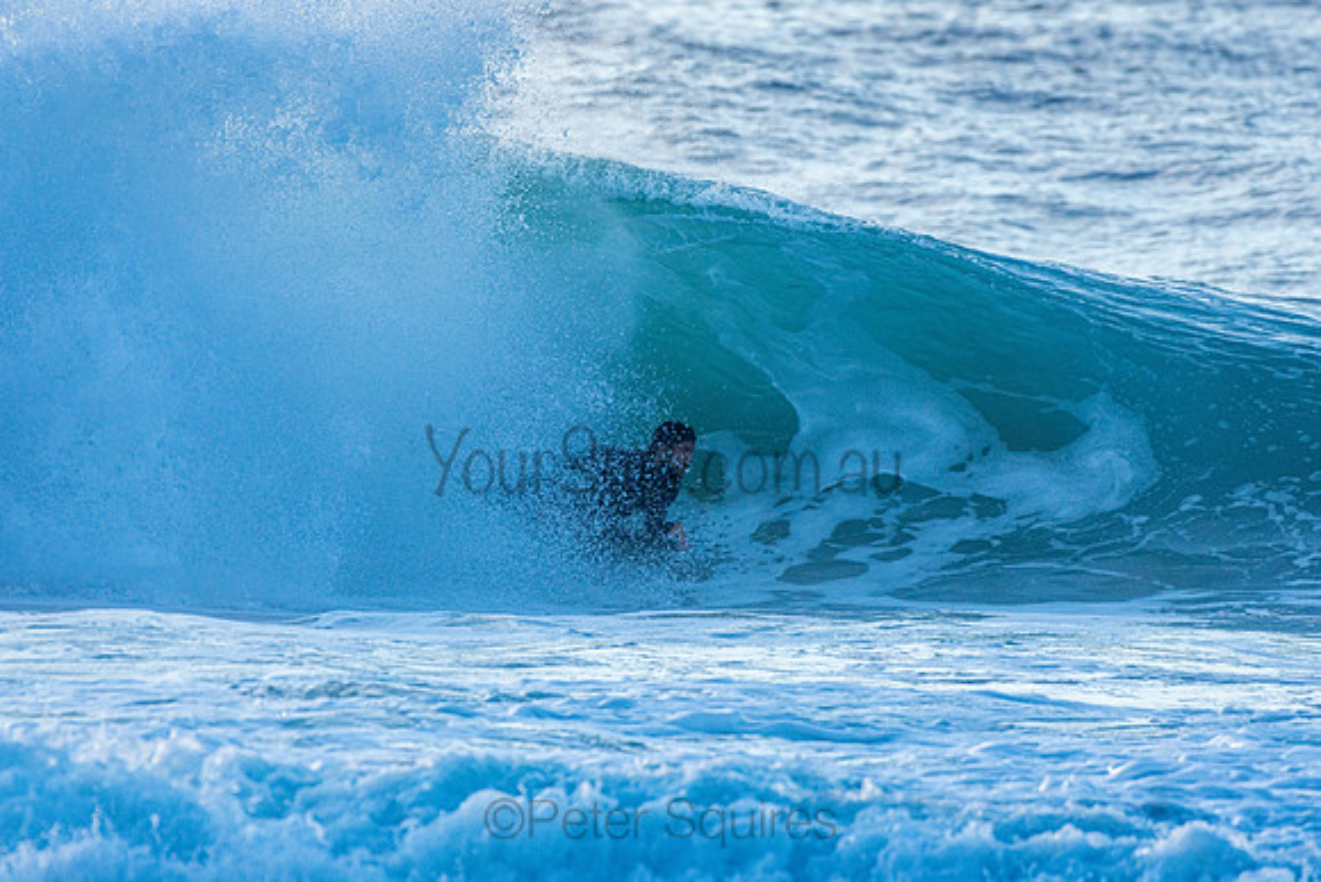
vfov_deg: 1.9
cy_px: 441
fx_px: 26425
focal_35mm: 720
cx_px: 660
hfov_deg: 2.9
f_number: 5.6
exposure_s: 1/1250
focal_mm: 480
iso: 500
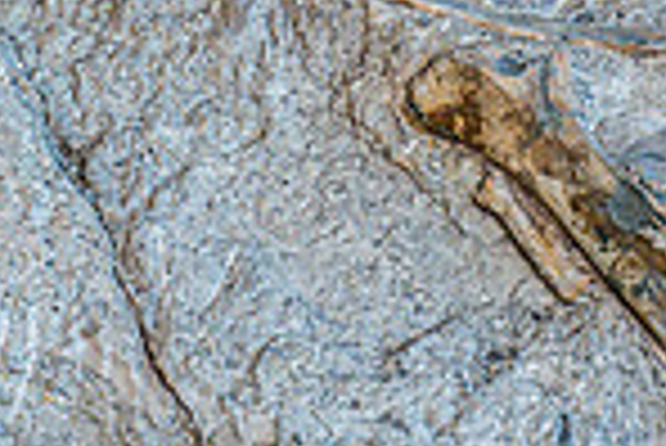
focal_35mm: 275
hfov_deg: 7.4
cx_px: -68
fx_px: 5092
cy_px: -182
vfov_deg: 5.0
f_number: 4
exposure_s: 1/160
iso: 640
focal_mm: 70
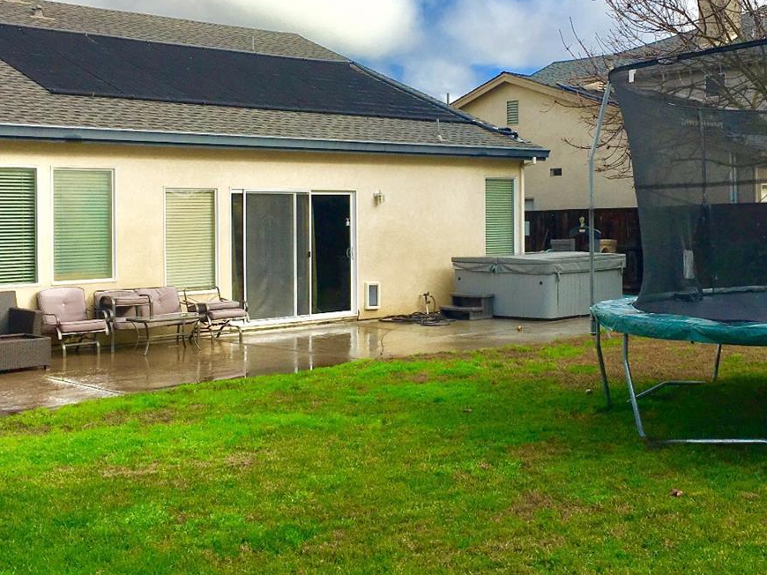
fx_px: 1108
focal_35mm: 50
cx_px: 447
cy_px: 222
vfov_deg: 29.0
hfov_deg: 38.1
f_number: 2.2
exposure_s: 1/1399
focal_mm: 4.15
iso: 25
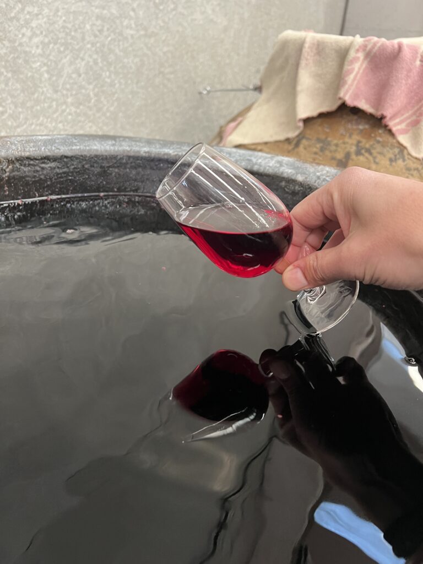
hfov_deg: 53.1
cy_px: 282
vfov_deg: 67.3
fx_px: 424
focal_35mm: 26
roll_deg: -4.3
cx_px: 212
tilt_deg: -28.6
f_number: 1.5
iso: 320
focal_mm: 5.7
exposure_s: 1/60
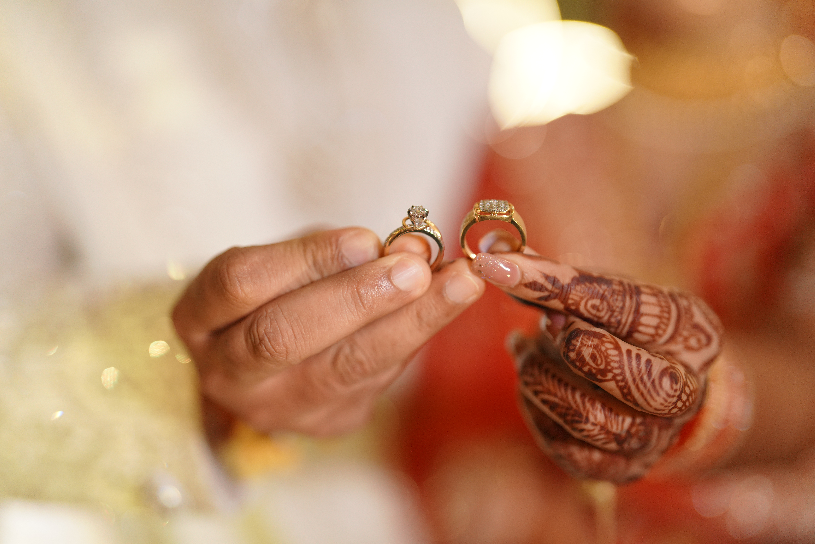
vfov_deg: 27.0
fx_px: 1132
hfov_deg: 39.6
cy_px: 272
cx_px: 408
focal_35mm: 50
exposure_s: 1/640
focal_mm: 50
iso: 1250
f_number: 1.4
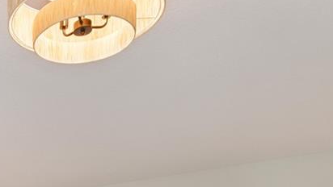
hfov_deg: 28.4
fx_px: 539
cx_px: -97
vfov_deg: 16.3
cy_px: 347
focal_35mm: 61
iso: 100
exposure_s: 1/15
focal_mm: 10
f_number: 7.1
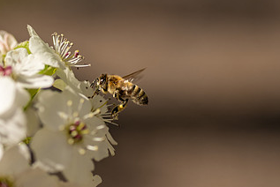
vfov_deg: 10.6
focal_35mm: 129
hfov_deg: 15.8
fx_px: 1004
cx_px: 89
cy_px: 116
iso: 160
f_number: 3.2
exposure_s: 1/4000
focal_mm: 60
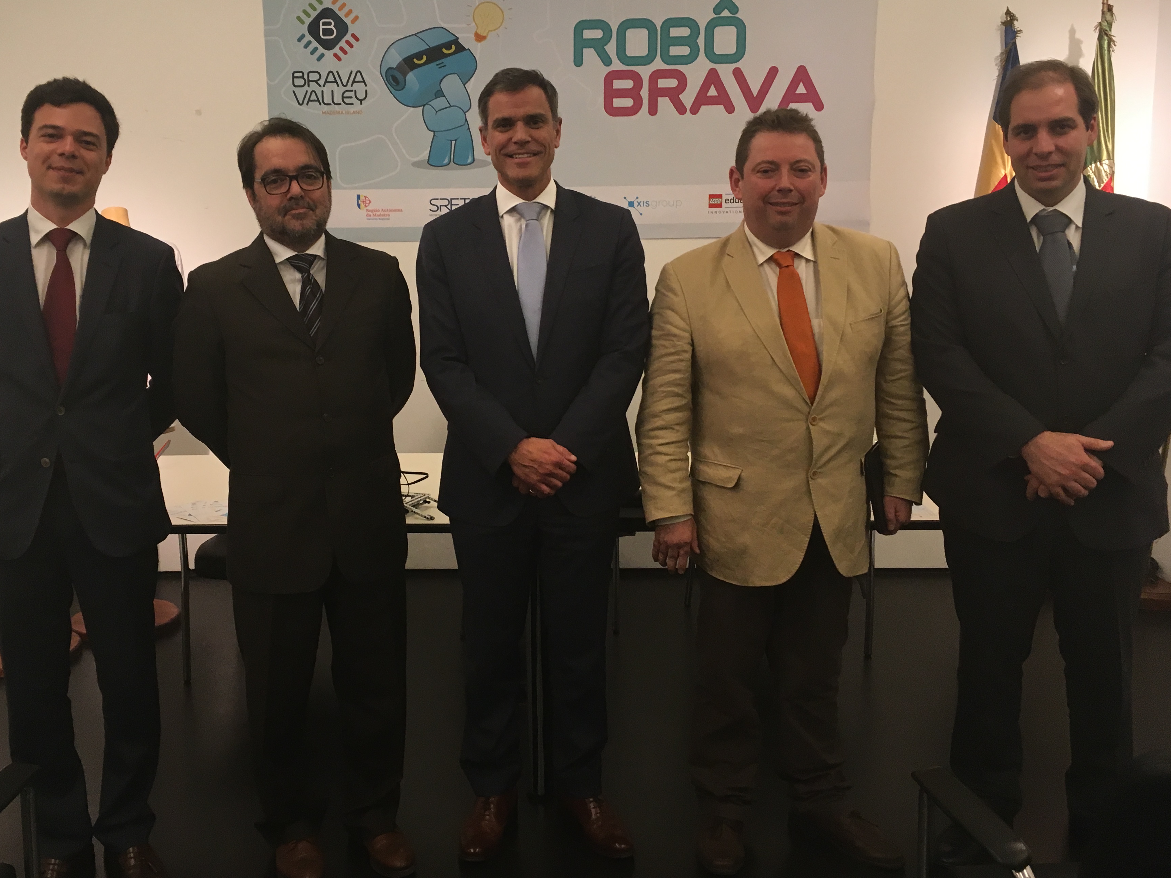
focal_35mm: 34
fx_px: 1150
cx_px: 494
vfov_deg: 41.7
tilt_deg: -9.9
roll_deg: +0.7
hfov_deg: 53.7
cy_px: 393
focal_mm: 4.15
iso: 100
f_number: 2.2
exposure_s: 1/33
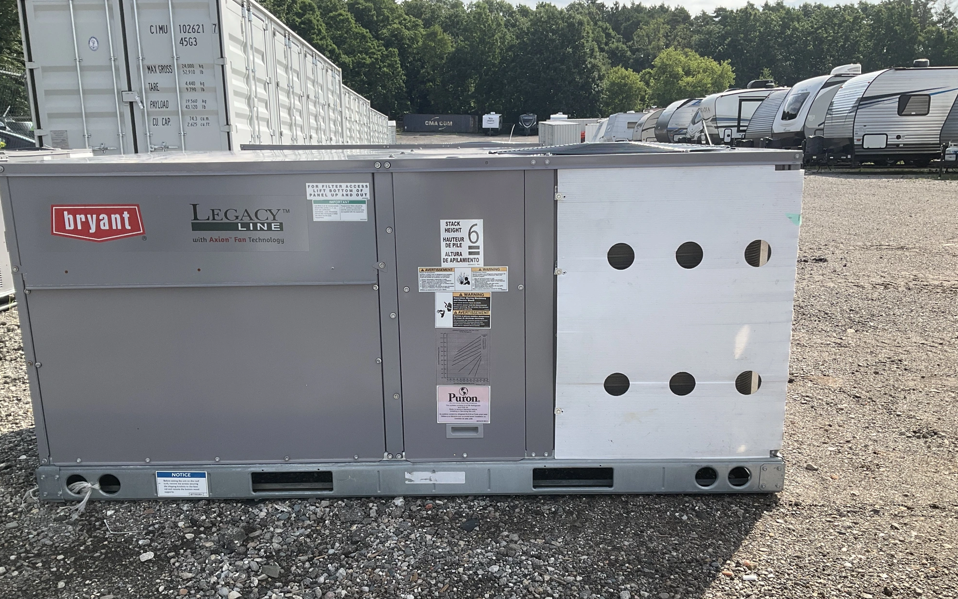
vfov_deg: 40.6
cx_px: 477
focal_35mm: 31
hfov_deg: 61.2
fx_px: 809
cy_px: 330
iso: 25
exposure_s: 1/1311
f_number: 1.8
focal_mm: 3
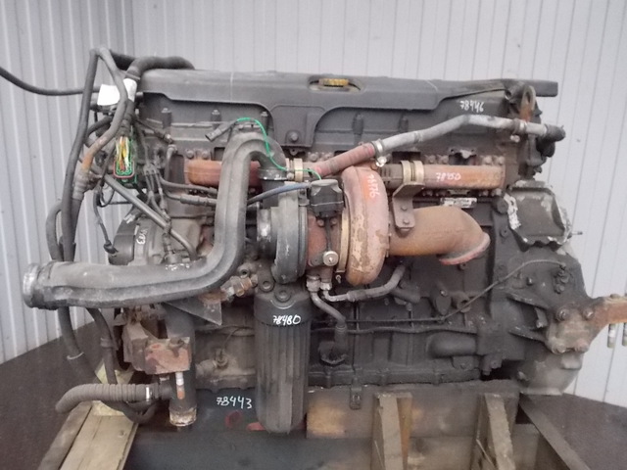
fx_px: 525
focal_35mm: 29
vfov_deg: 48.2
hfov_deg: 61.7
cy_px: 235
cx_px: 314
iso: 500
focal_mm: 4.1
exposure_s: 1/125
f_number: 3.3
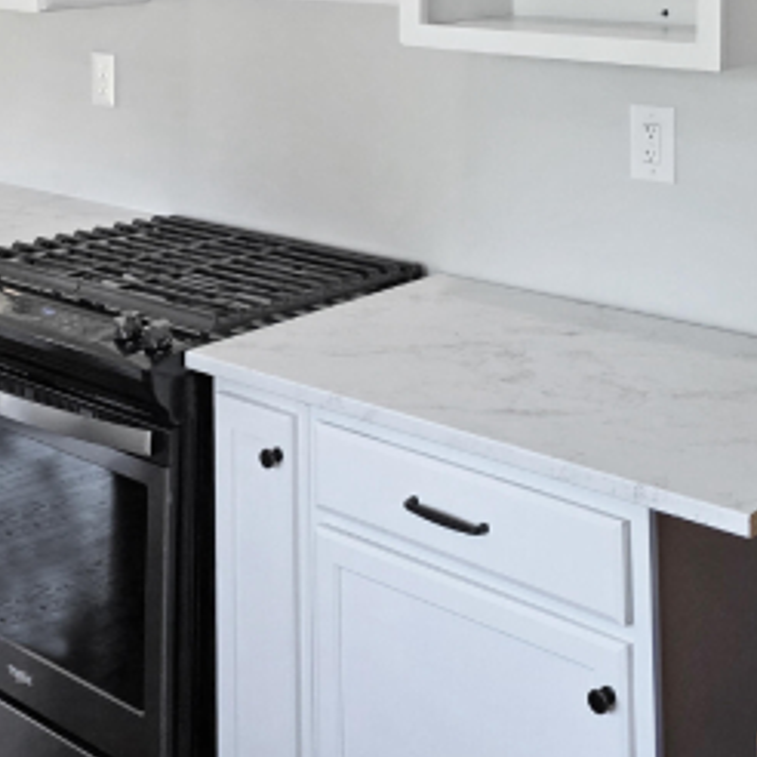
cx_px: 368
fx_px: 1361
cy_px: 157
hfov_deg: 31.1
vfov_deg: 30.4
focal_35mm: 55
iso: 250
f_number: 1.7
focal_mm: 6.25
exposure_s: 1/120
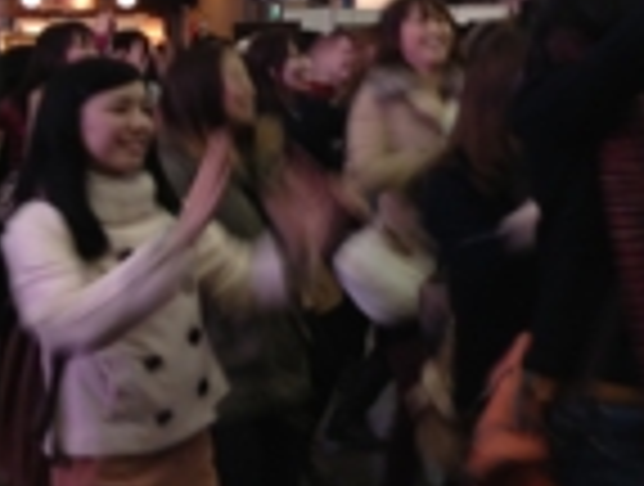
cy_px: -47
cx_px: 856
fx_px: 2275
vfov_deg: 12.0
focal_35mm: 122
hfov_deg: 15.3
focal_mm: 4.28
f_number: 2.4
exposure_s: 1/20
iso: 80
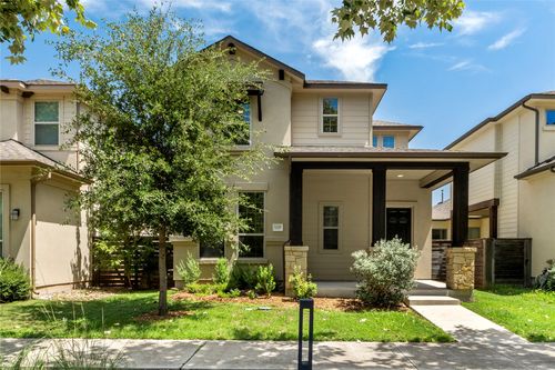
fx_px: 243
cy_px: 185
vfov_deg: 74.6
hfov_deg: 97.7
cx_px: 278
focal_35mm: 16
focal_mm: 10.5
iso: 250
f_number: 11
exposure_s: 1/60
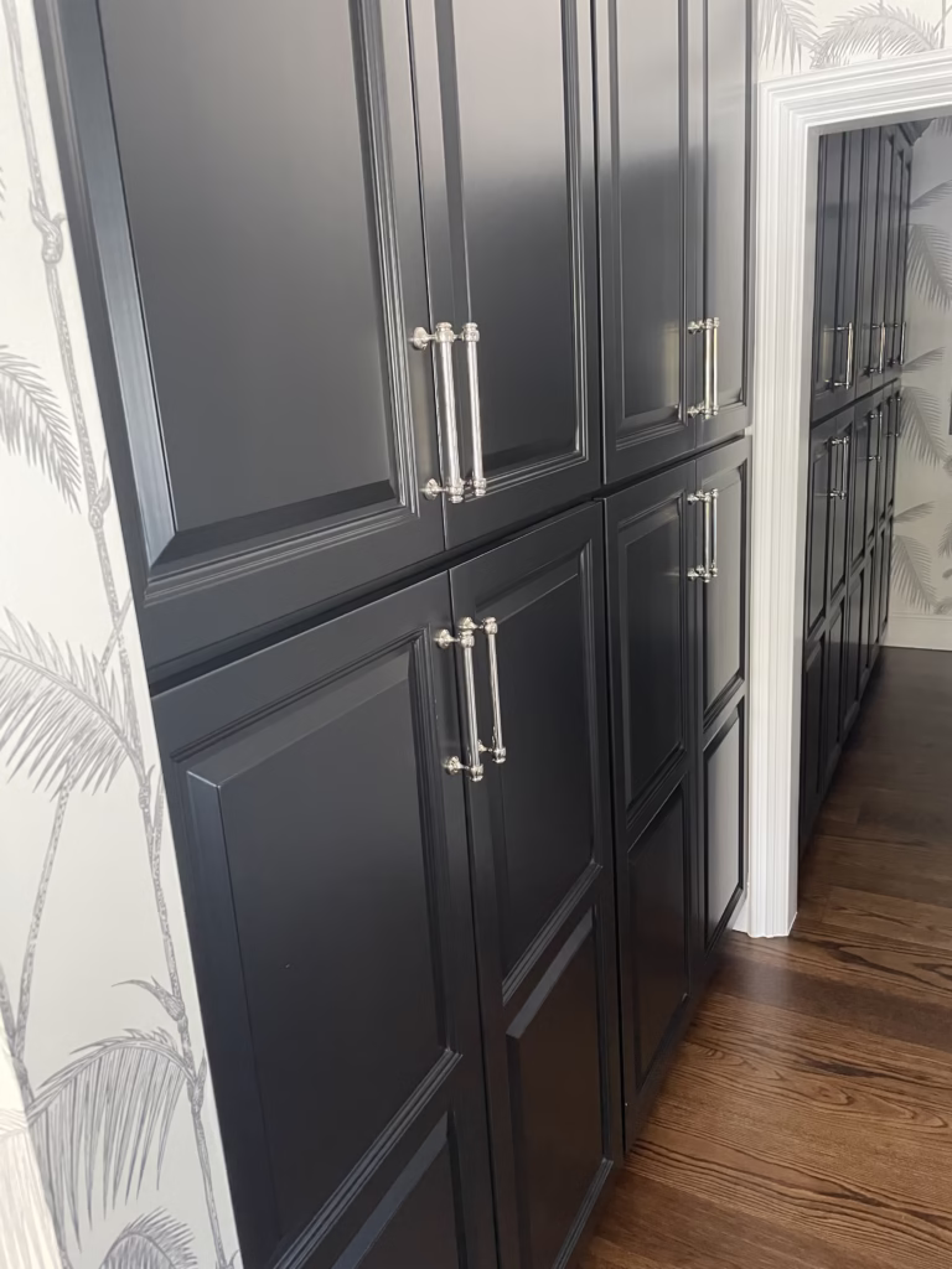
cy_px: 634
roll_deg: +4.3
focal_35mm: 26
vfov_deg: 67.3
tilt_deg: -14.8
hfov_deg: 53.1
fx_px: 953
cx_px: 476
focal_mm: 4.2
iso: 500
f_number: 1.6
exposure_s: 1/40
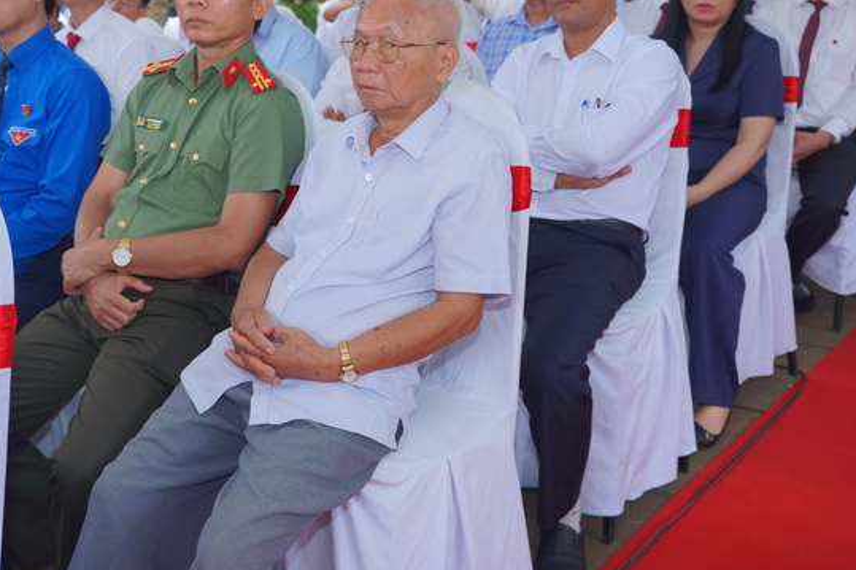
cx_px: 326
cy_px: 168
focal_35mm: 49
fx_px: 1165
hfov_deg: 40.1
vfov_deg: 27.3
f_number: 4
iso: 320
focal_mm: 33
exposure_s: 1/160
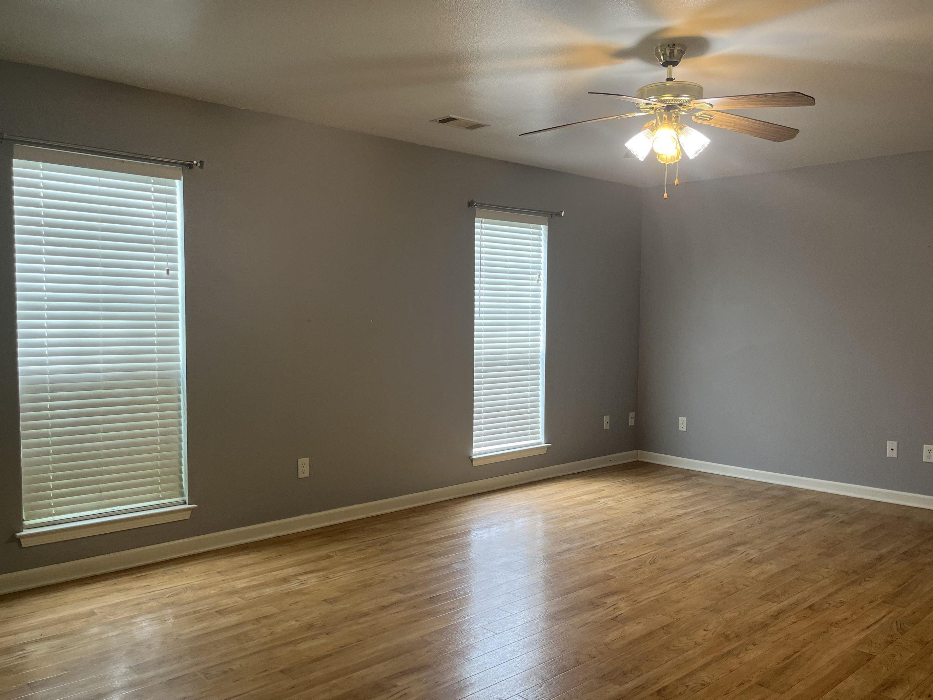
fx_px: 782
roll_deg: -0.1
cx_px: 466
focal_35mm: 29
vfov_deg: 48.2
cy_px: 361
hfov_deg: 61.7
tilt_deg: -2.0
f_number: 1.6
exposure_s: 1/60
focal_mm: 5.1
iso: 64
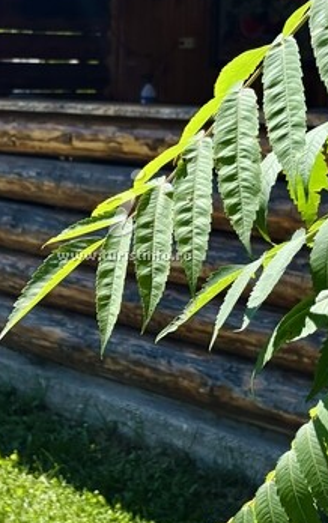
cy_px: 194
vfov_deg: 25.4
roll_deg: -1.9
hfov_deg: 16.1
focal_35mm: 81
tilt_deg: -6.0
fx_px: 1157
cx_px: 105
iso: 50
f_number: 1.6
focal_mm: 5.96
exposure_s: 1/1311
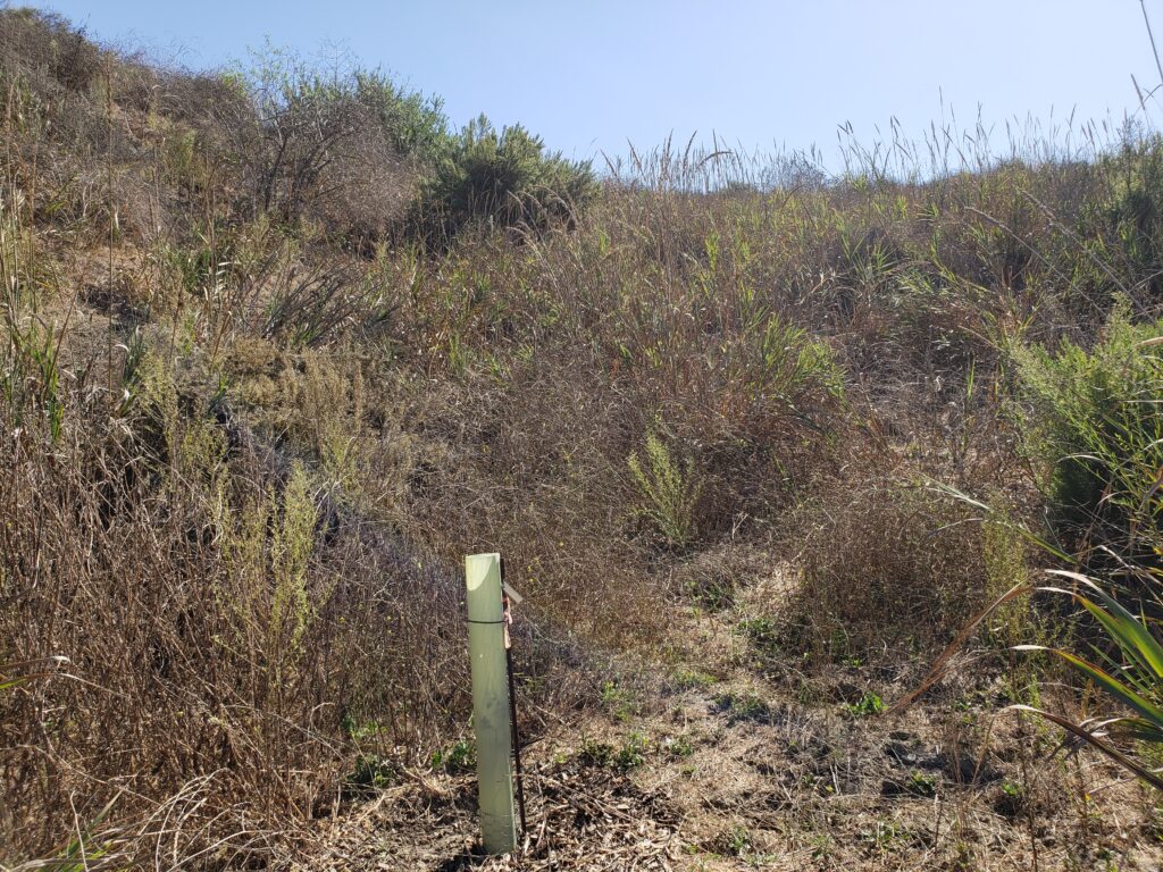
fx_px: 874
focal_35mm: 26
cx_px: 582
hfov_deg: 67.3
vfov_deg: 53.1
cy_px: 436
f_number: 2.4
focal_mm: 4.3
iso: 50
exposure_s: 1/955
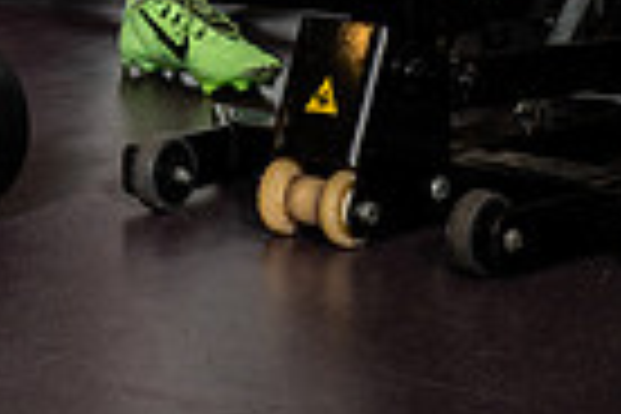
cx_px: -9
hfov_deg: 11.9
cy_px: -567
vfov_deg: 7.6
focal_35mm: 170
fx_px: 2932
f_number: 5.6
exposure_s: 1/250
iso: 500
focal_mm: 52
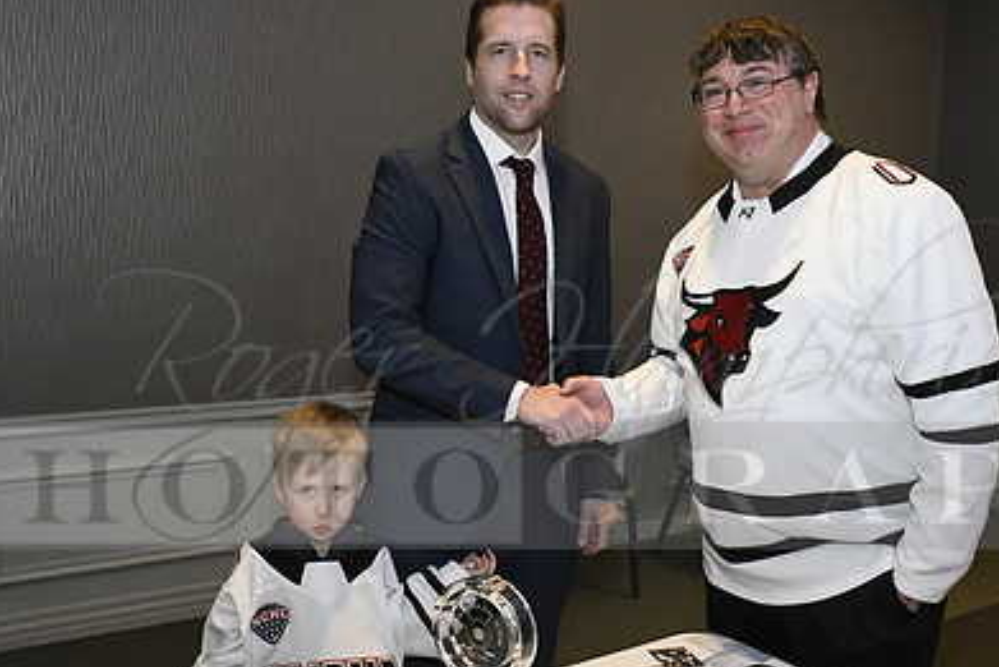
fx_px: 1194
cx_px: 606
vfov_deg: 31.2
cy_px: 385
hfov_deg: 45.1
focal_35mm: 43
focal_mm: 29
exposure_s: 1/60
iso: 6400
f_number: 11
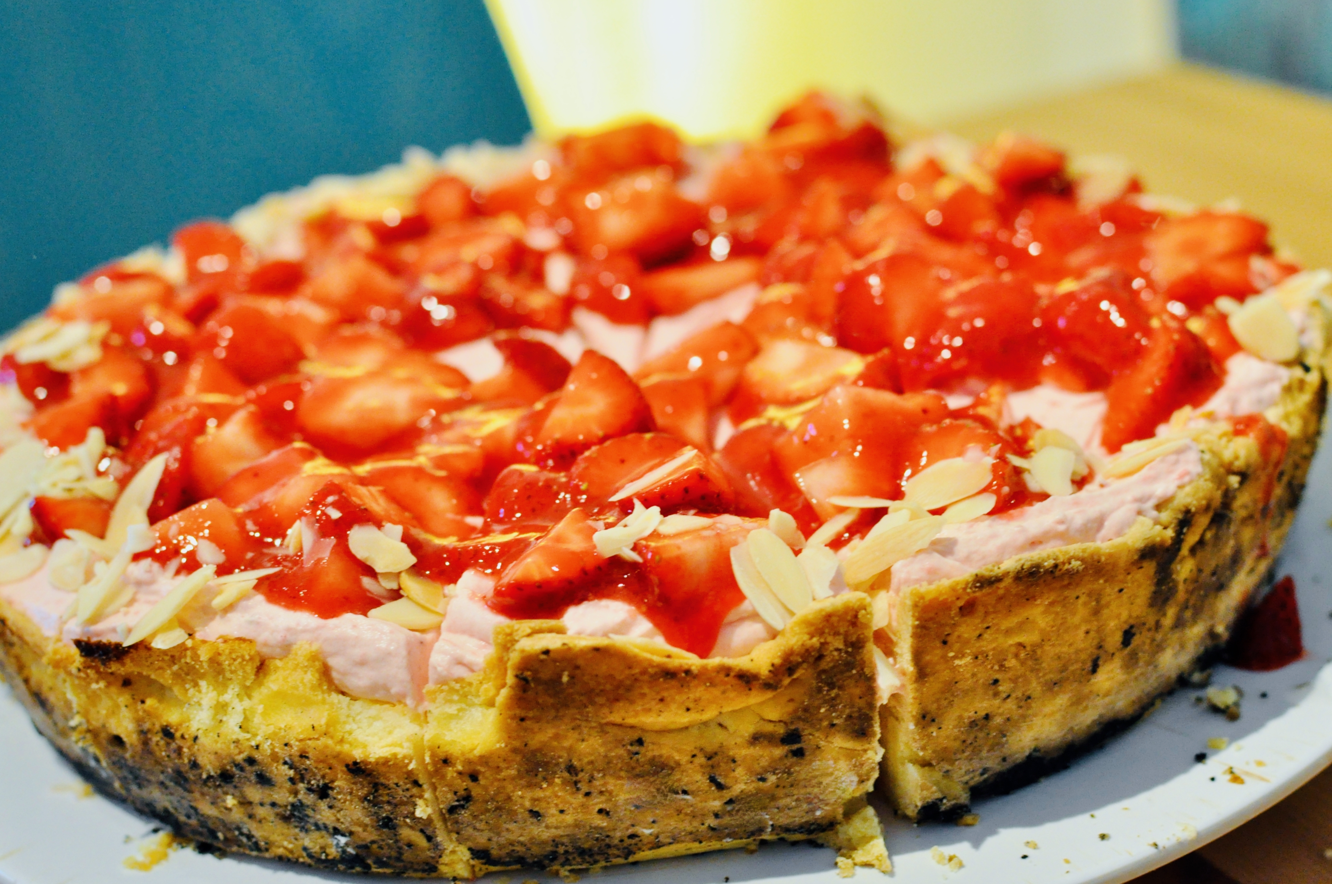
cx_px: 666
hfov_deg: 37.9
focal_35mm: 52
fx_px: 1940
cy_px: 442
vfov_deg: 25.7
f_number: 3.5
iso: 1600
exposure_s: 1/60
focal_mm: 35
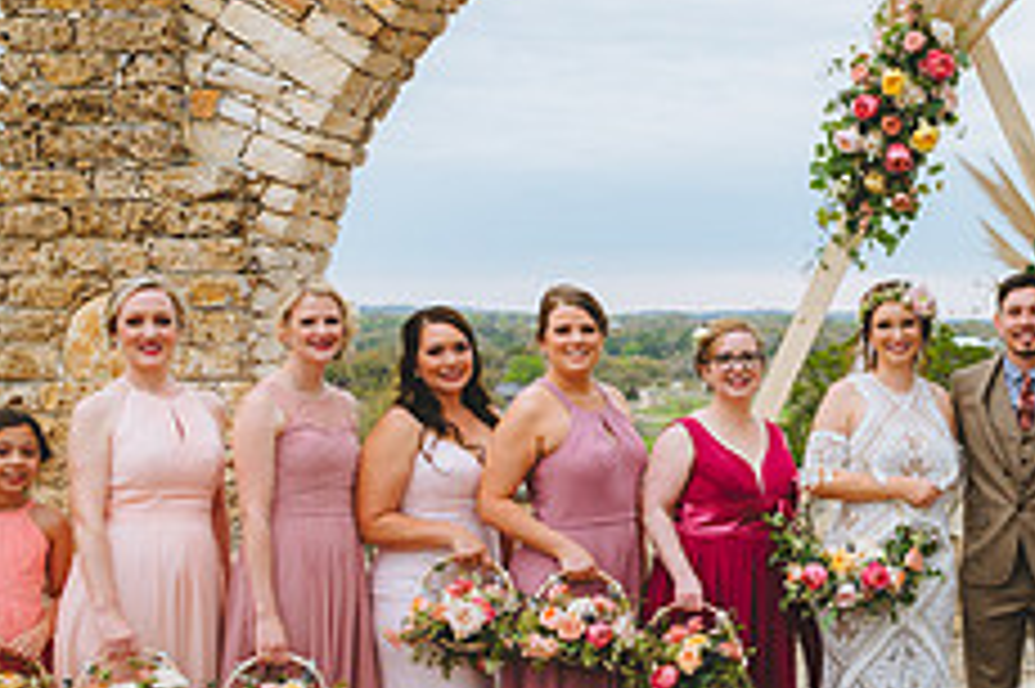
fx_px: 1781
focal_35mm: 62
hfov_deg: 30.5
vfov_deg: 21.9
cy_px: 392
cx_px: 997
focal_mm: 24
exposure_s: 1/160
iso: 160
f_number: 2.8
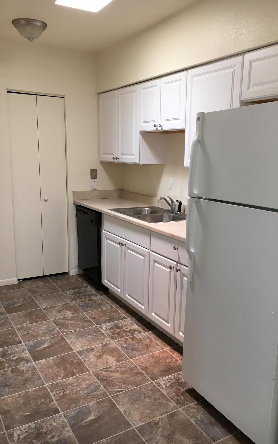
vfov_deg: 61.2
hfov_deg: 40.6
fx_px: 376
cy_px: 221
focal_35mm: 31
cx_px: 149
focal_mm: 4.15
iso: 50
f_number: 2.2
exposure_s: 1/30
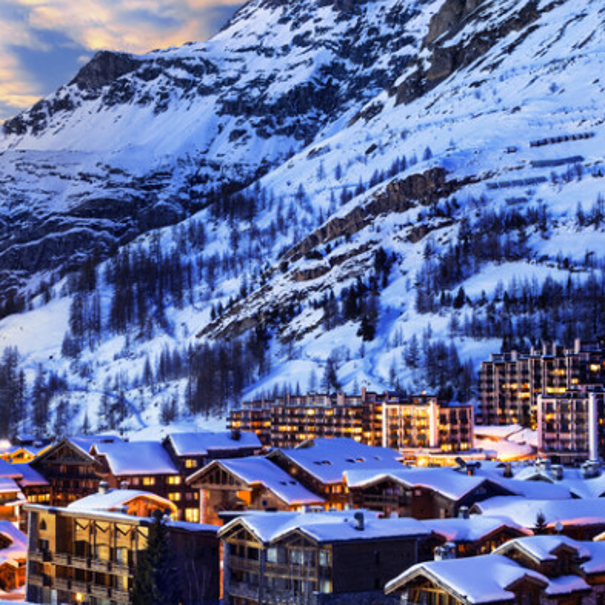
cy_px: 289
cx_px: 159
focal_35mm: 83
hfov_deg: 20.7
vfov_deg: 20.9
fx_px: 1641
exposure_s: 30
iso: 80
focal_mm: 32
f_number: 10
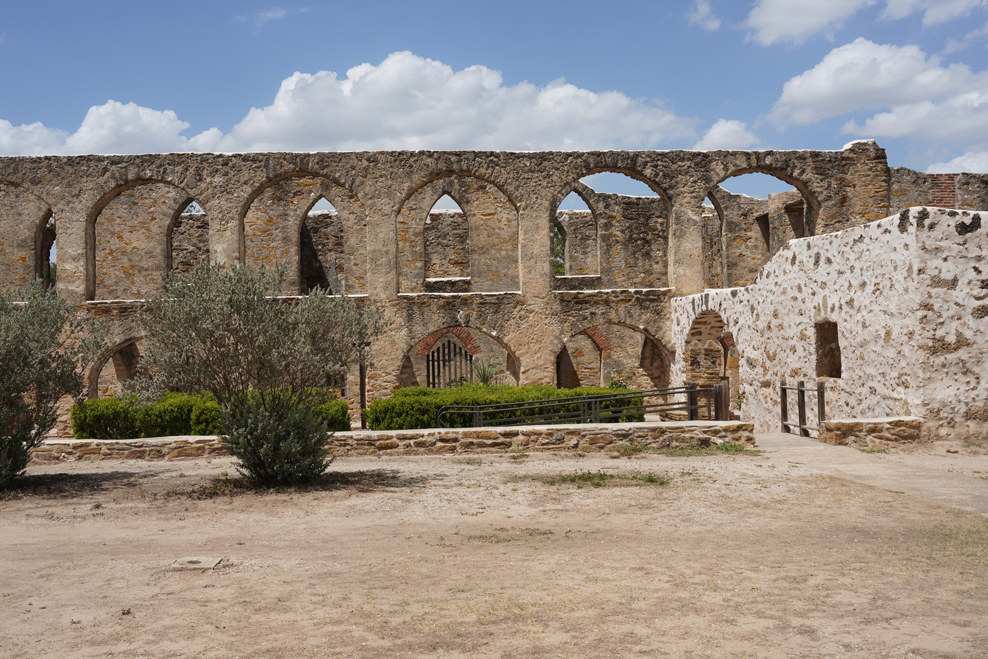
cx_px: 494
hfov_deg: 53.1
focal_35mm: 36
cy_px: 330
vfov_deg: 36.9
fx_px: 988
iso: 100
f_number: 18
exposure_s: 1/100
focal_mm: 36
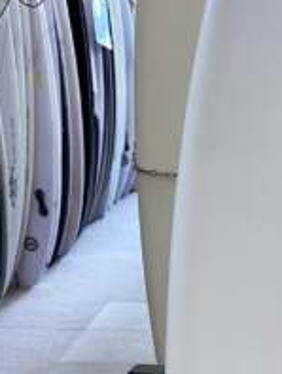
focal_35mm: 125
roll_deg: -0.2
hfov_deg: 11.5
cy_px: 376
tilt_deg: -17.9
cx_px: 375
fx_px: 1355
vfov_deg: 15.5
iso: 50
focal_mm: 3.3
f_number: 2.4
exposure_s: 1/50
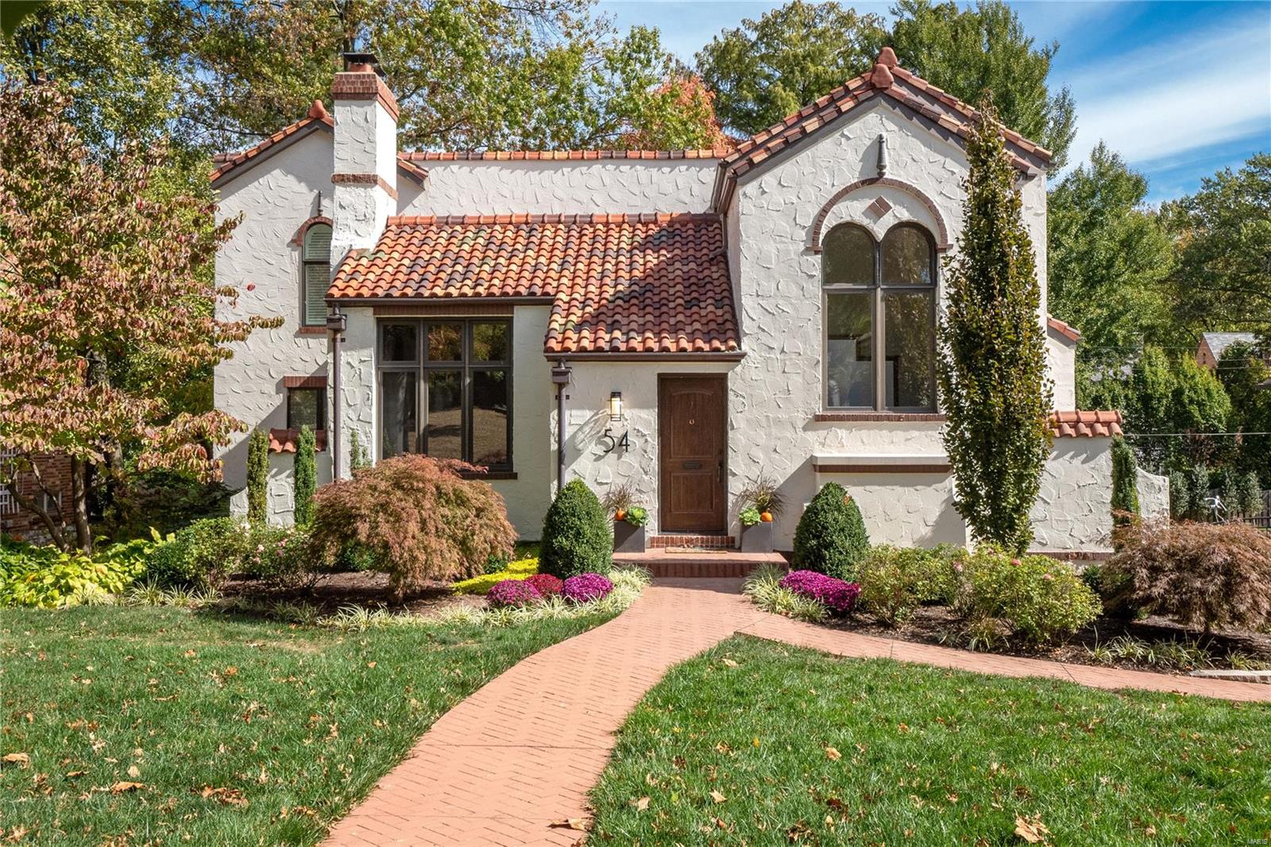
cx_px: 636
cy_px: 424
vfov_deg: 36.9
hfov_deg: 53.1
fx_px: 1271
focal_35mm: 36
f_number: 8
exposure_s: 1/500
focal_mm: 18
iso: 400
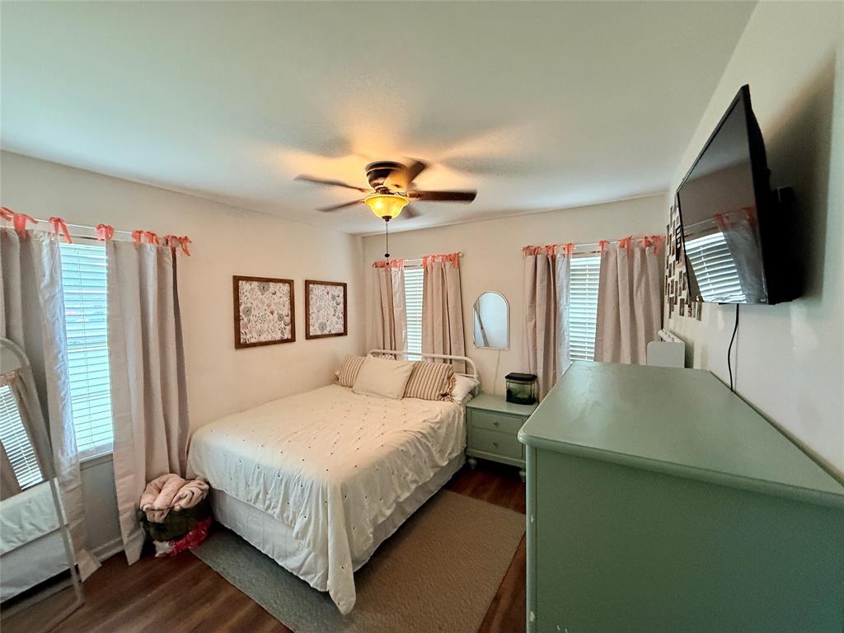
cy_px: 316
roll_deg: -0.4
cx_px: 422
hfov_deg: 102.1
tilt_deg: -3.3
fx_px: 341
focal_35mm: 14
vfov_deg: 85.7
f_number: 2.2
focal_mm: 2.22
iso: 400
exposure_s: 1/60
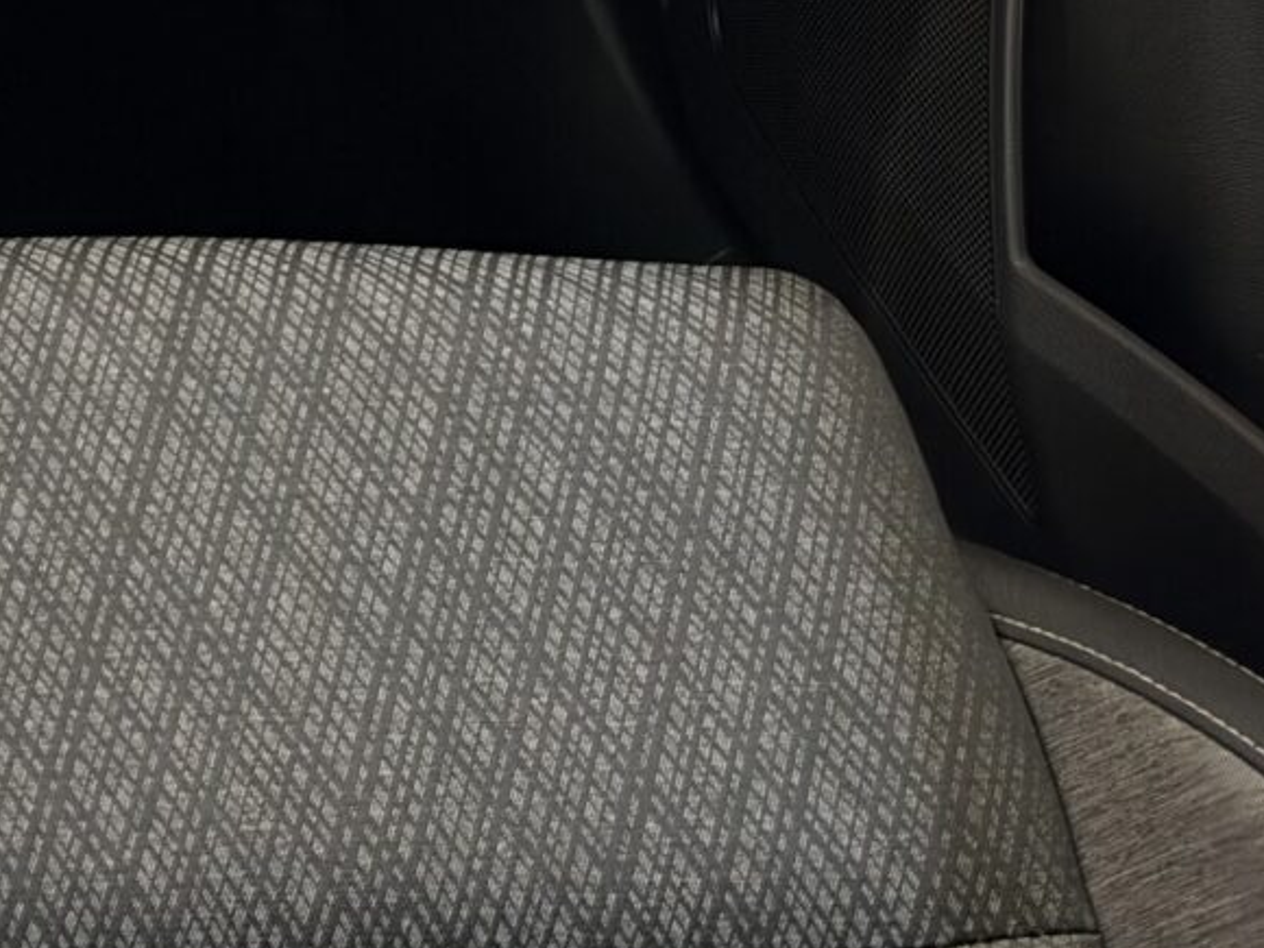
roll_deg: -1.2
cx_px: -1225
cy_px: -907
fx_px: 3871
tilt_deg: -25.7
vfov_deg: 12.4
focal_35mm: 106
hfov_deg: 15.2
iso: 200
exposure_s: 1/50
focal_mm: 6.93
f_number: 1.48
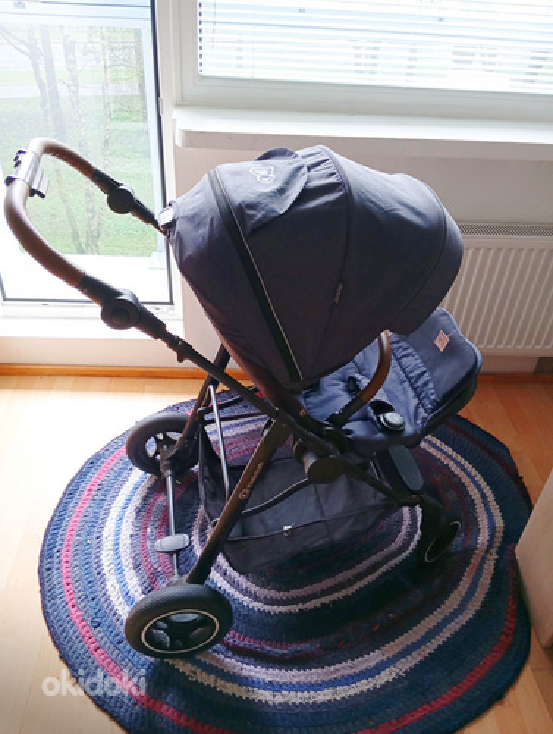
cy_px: 367
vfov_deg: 63.3
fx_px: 594
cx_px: 276
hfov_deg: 49.9
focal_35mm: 28
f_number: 1.8
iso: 1099
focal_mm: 4.22
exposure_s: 1/33.3
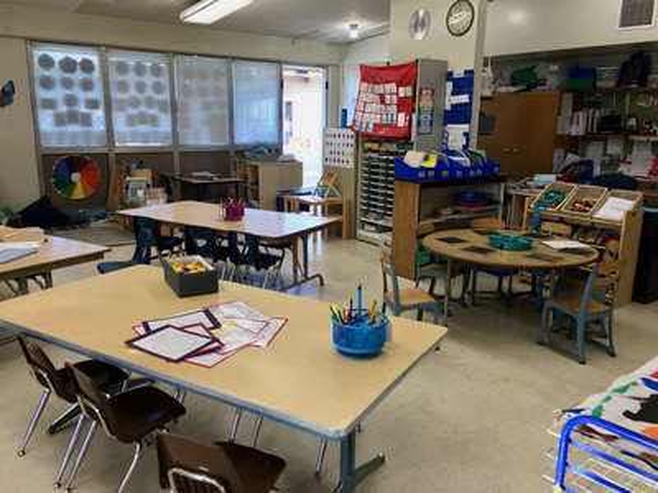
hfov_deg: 61.7
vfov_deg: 48.2
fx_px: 551
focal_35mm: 29
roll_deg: +0.1
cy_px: 246
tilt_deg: -9.1
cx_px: 329
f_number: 2.2
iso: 25
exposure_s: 1/40
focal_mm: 4.15
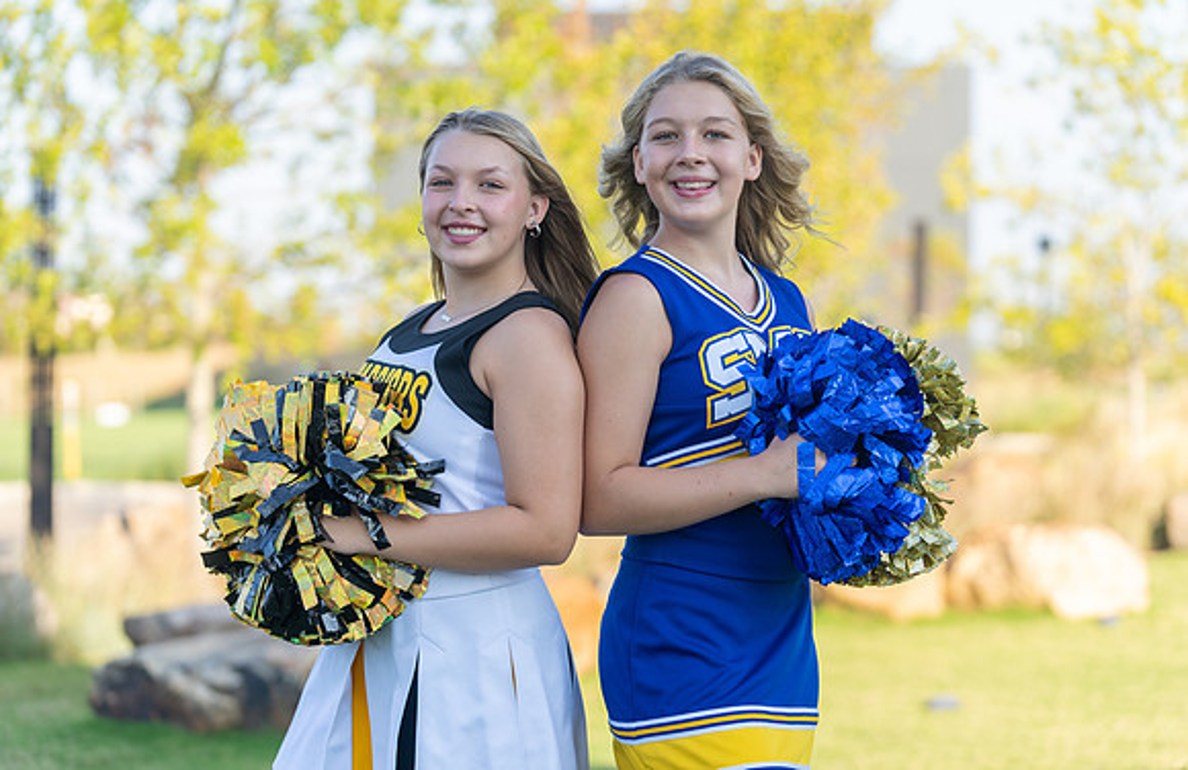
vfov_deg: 12.8
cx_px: 594
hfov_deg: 19.6
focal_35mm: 105
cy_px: 374
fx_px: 3435
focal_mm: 103
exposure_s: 1/320
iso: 100
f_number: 3.5
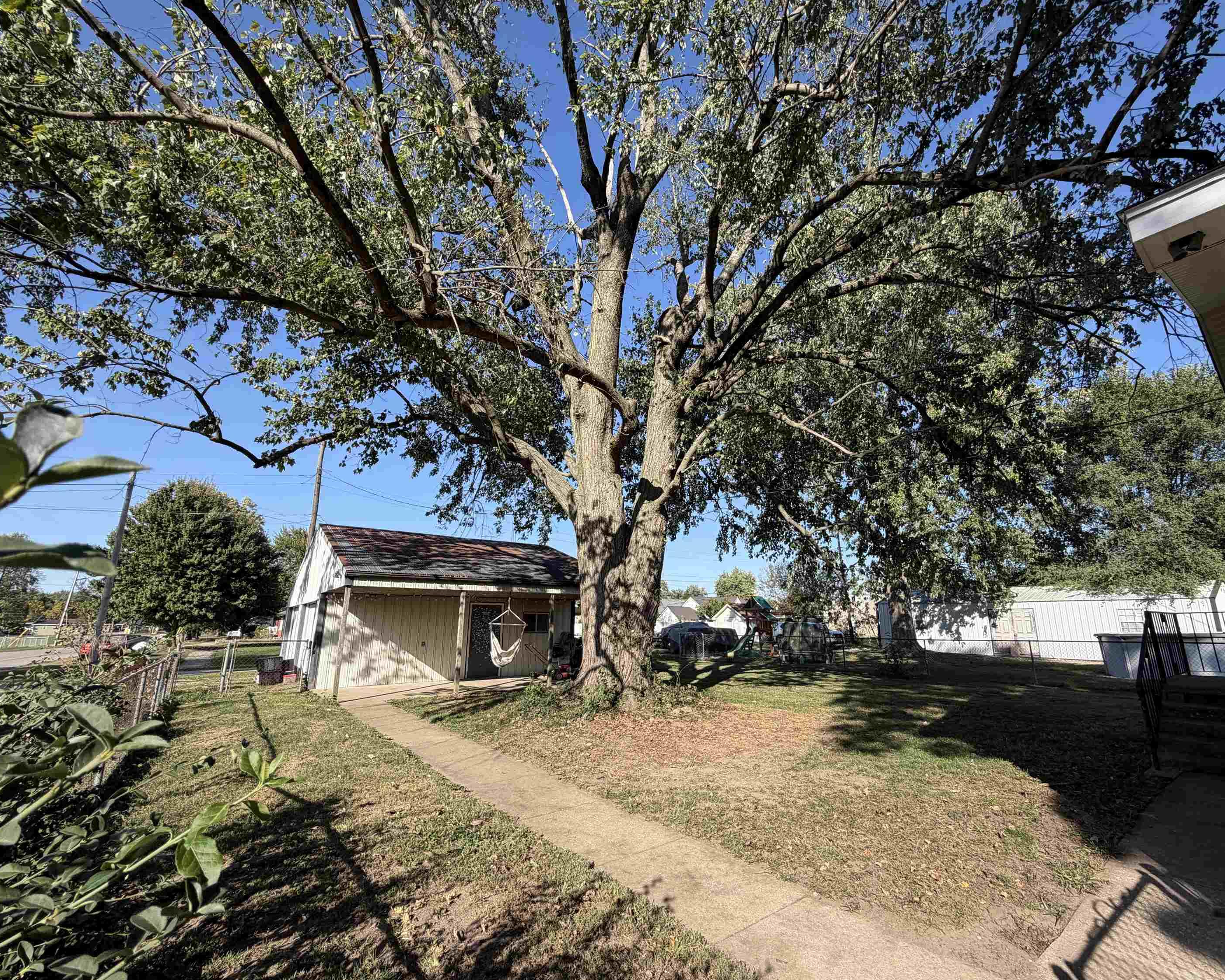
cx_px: 654
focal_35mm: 15
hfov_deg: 96.7
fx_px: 544
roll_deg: +0.8
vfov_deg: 84.0
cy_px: 496
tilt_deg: +14.4
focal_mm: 2.22
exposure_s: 1/770
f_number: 2.2
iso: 40
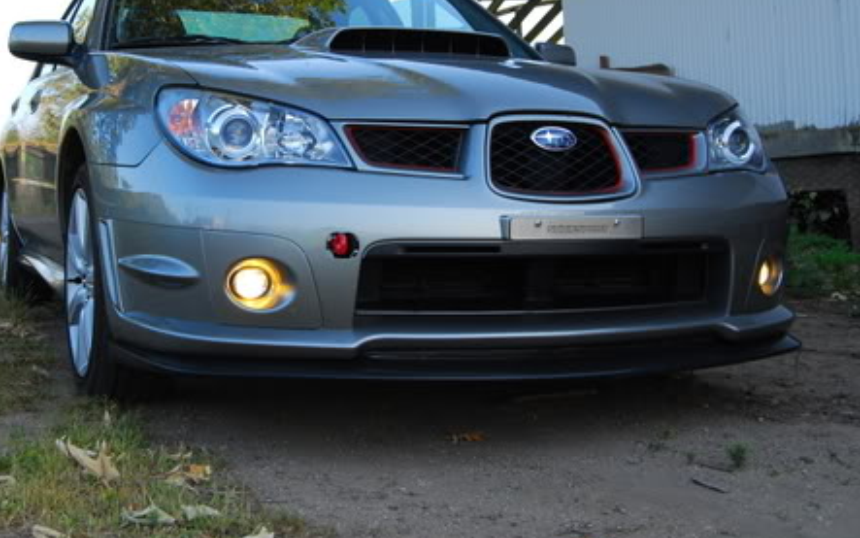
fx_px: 1242
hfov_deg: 38.0
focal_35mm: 53
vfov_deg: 24.3
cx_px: 335
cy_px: 173
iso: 400
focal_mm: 24
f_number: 7.1
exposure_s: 1/200
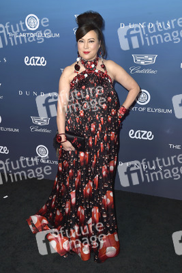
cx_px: 91
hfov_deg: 33.4
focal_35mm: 40
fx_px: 303
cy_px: 136
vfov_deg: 48.4
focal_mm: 40
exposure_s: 1/250
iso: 250
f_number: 5.6
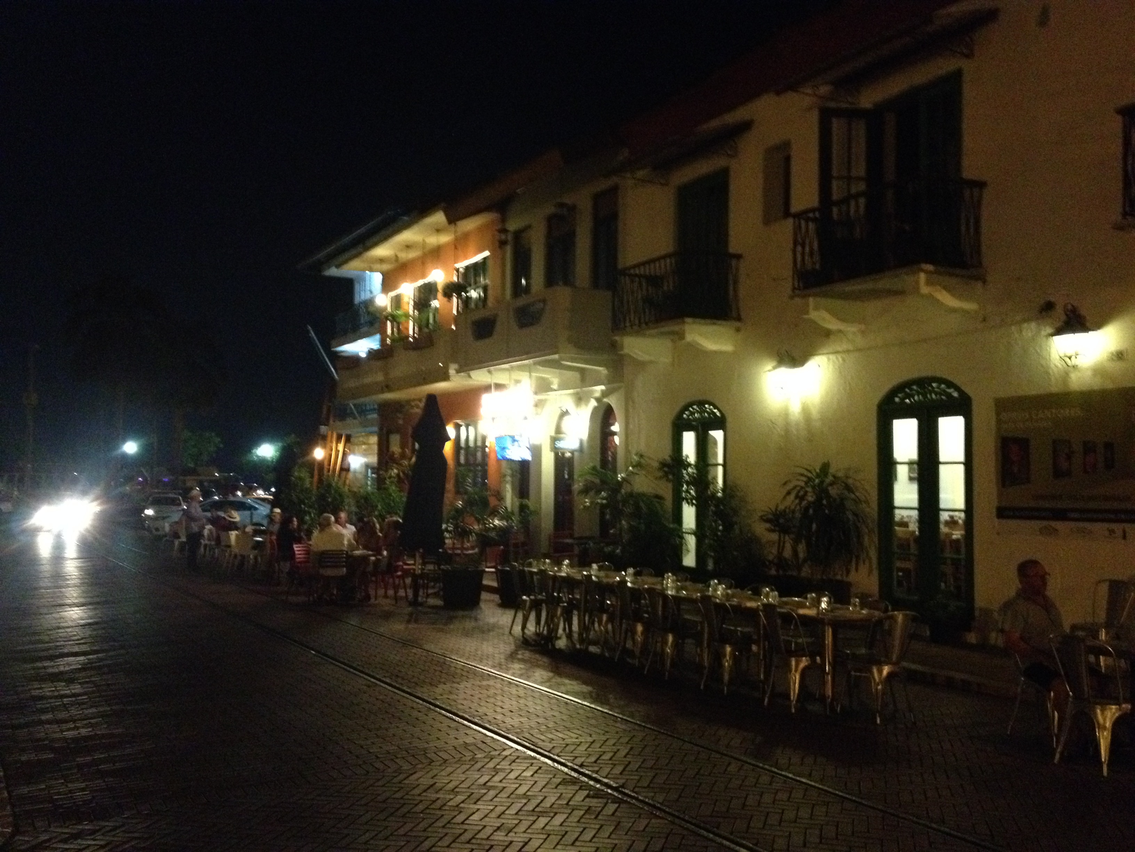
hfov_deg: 52.6
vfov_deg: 40.7
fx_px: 1148
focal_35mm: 35
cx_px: 568
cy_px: 426
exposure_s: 1/15
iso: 800
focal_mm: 4.28
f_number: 2.4
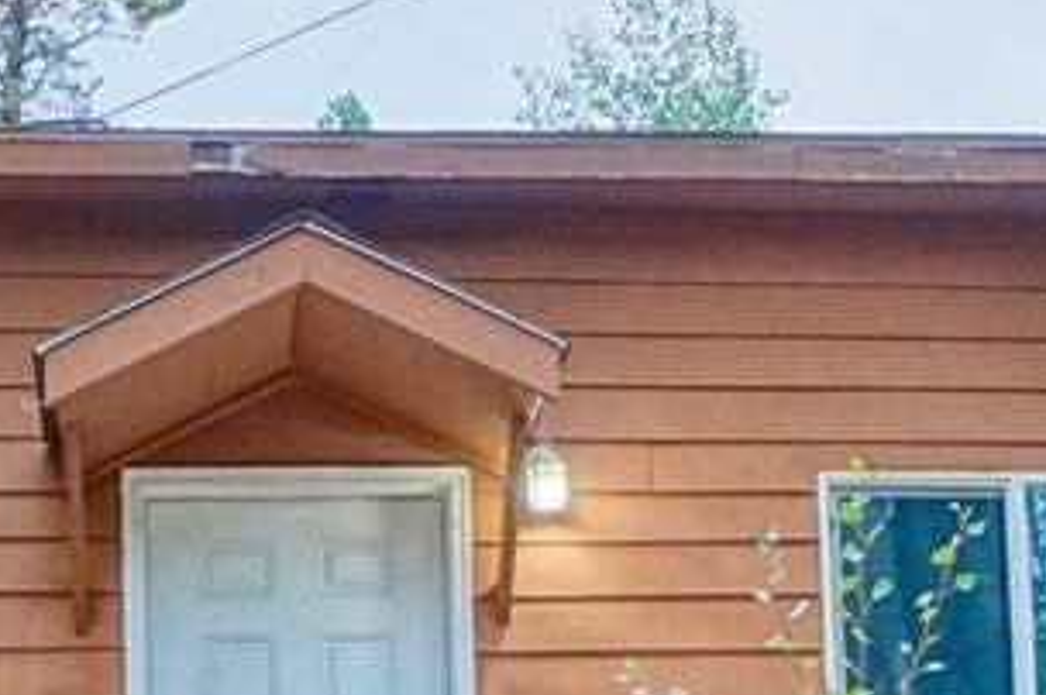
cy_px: 1042
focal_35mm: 79
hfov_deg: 25.5
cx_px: 296
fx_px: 2293
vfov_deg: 15.8
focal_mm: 10
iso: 1600
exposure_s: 1/25
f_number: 10
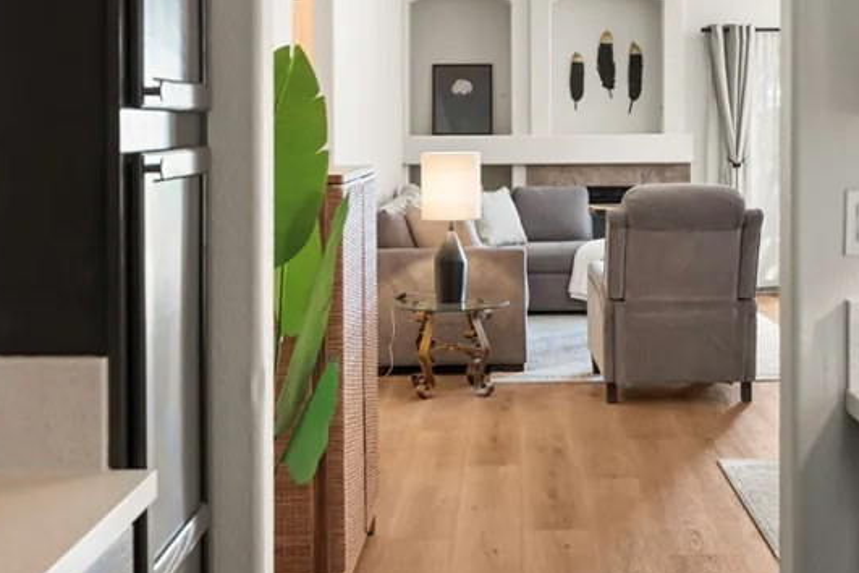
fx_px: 1288
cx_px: 523
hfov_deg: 36.7
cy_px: 138
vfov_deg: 24.8
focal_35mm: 54
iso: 400
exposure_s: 1/8
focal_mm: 28
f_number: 4.5
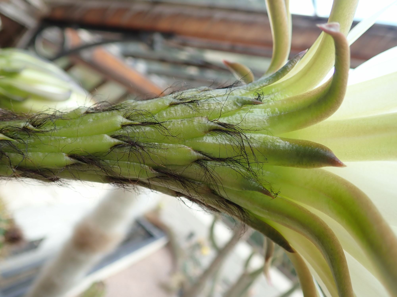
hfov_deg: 60.0
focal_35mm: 30
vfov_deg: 46.8
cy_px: 148
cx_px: 198
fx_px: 344
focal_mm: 5.5
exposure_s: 1/200
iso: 100
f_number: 2.3
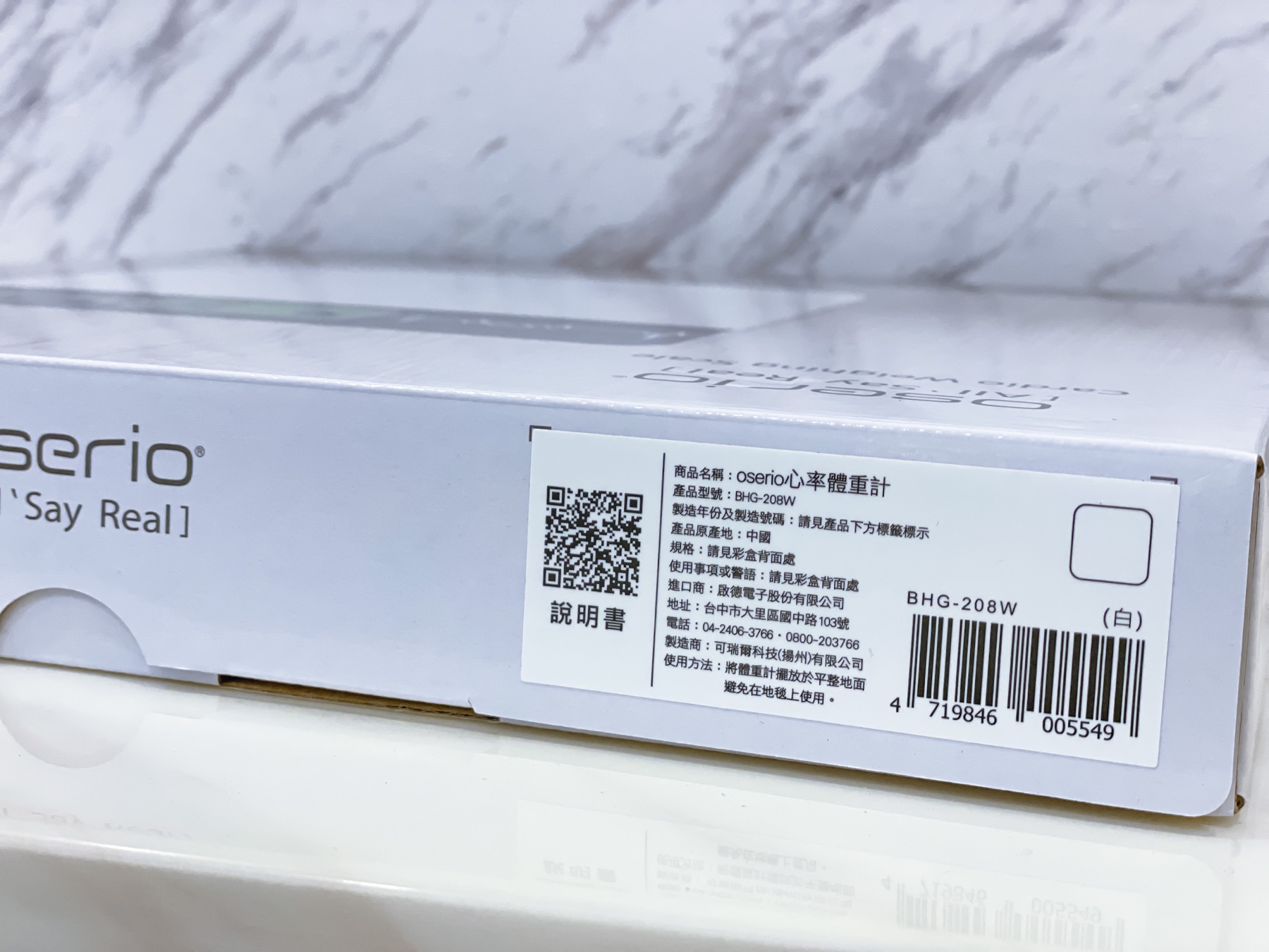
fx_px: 1906
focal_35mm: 52
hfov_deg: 36.8
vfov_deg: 28.0
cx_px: 634
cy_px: 476
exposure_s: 1/120
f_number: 2
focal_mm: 6
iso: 200
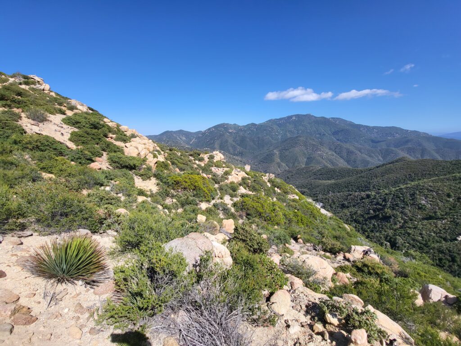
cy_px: 173
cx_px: 230
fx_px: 173
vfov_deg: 89.9
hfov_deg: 106.2
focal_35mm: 13
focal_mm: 1.74
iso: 32
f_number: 2.2
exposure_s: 1/1016
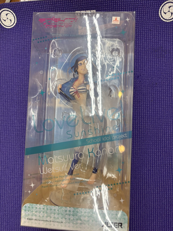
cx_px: 86
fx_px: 173
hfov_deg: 53.1
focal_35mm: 26
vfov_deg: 67.3
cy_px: 116
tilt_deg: -86.0
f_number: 1.6
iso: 64
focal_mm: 5.96
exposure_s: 1/120
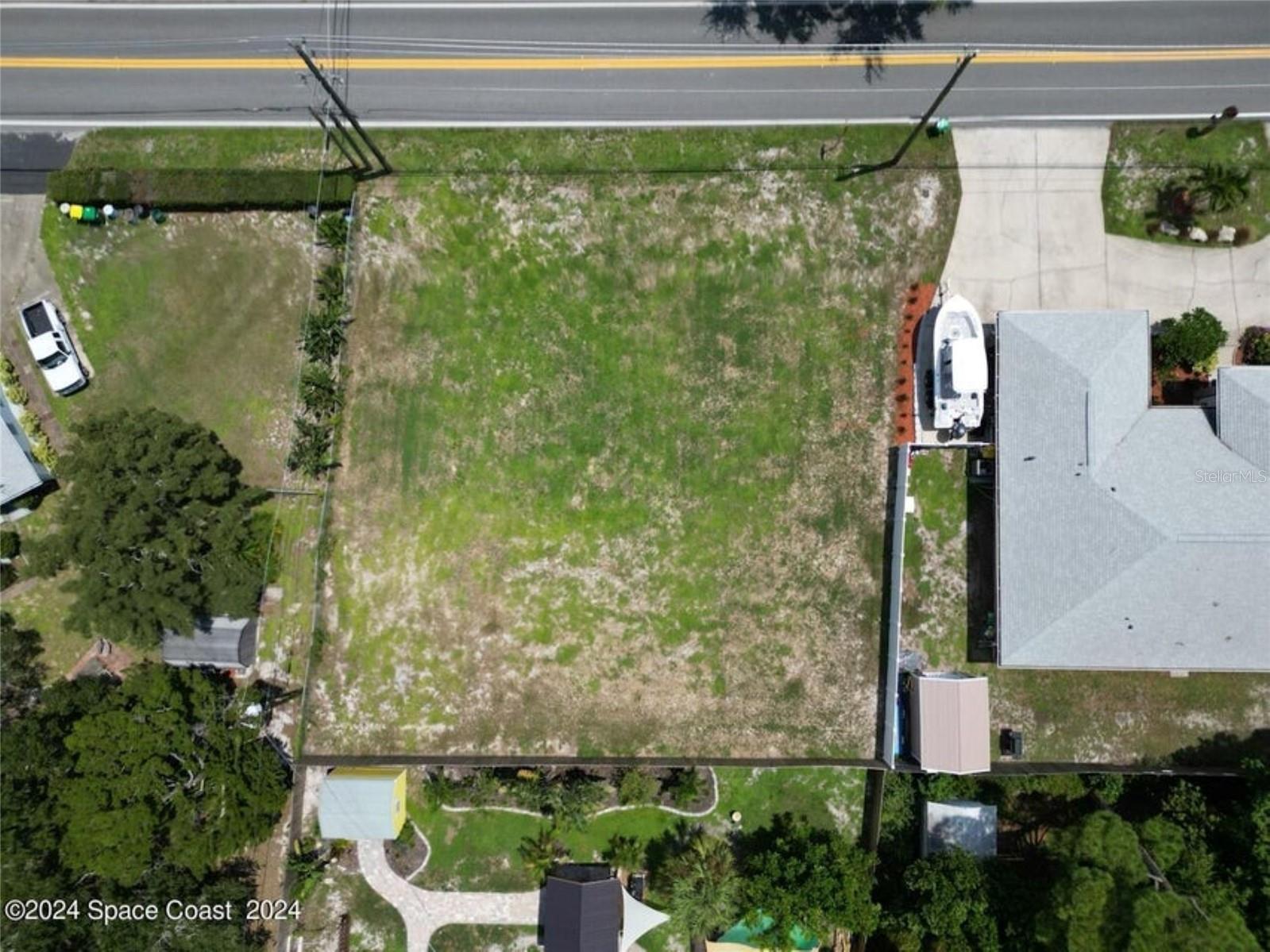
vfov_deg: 56.8
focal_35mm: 24
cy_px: 476
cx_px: 635
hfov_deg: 71.6
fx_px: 880
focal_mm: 6.72
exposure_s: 1/1000
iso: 110
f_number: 1.7
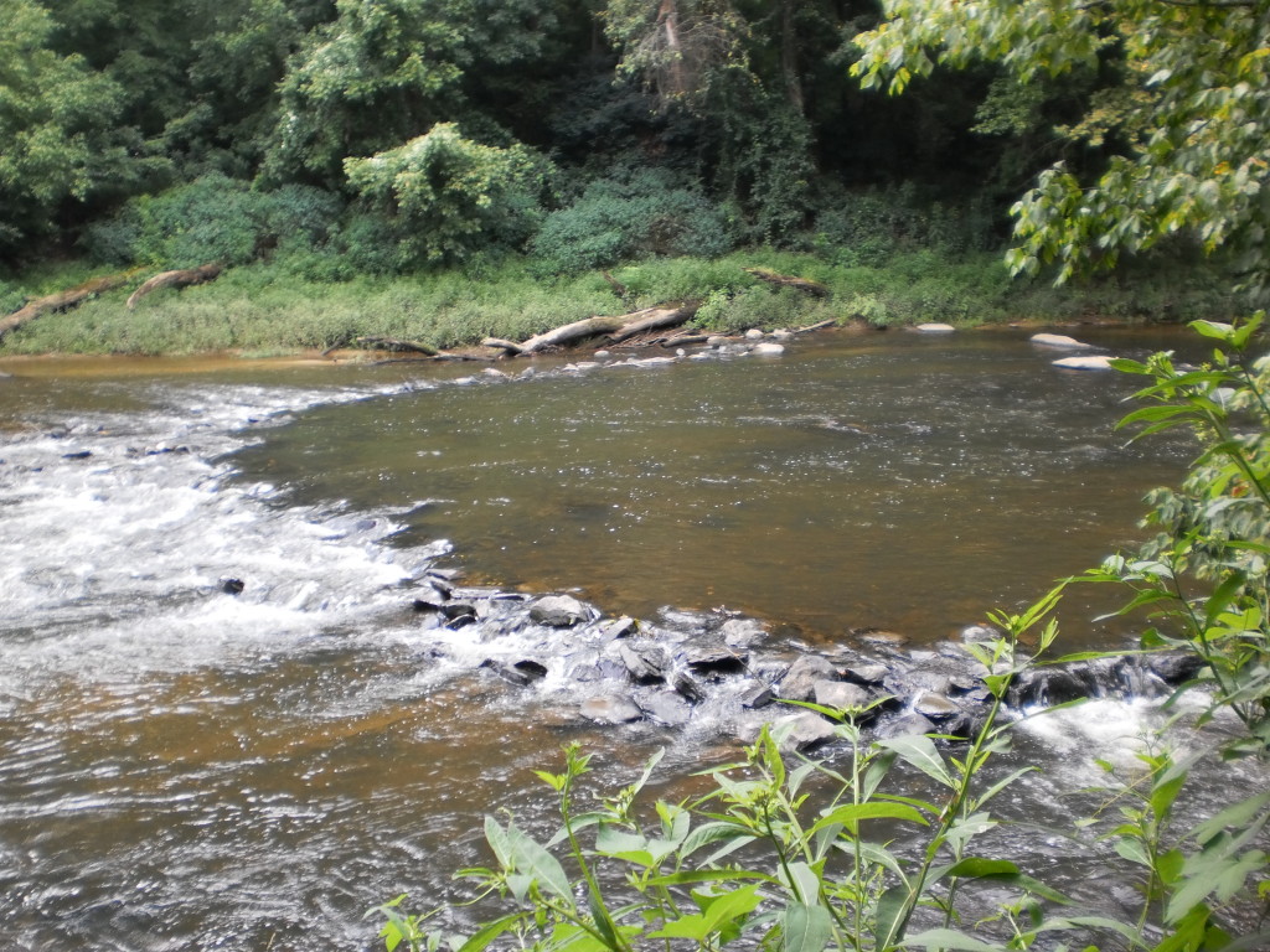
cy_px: 476
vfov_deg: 39.7
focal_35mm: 36
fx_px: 1321
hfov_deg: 51.4
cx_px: 635
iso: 100
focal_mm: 6.3
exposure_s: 1/60
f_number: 3.1
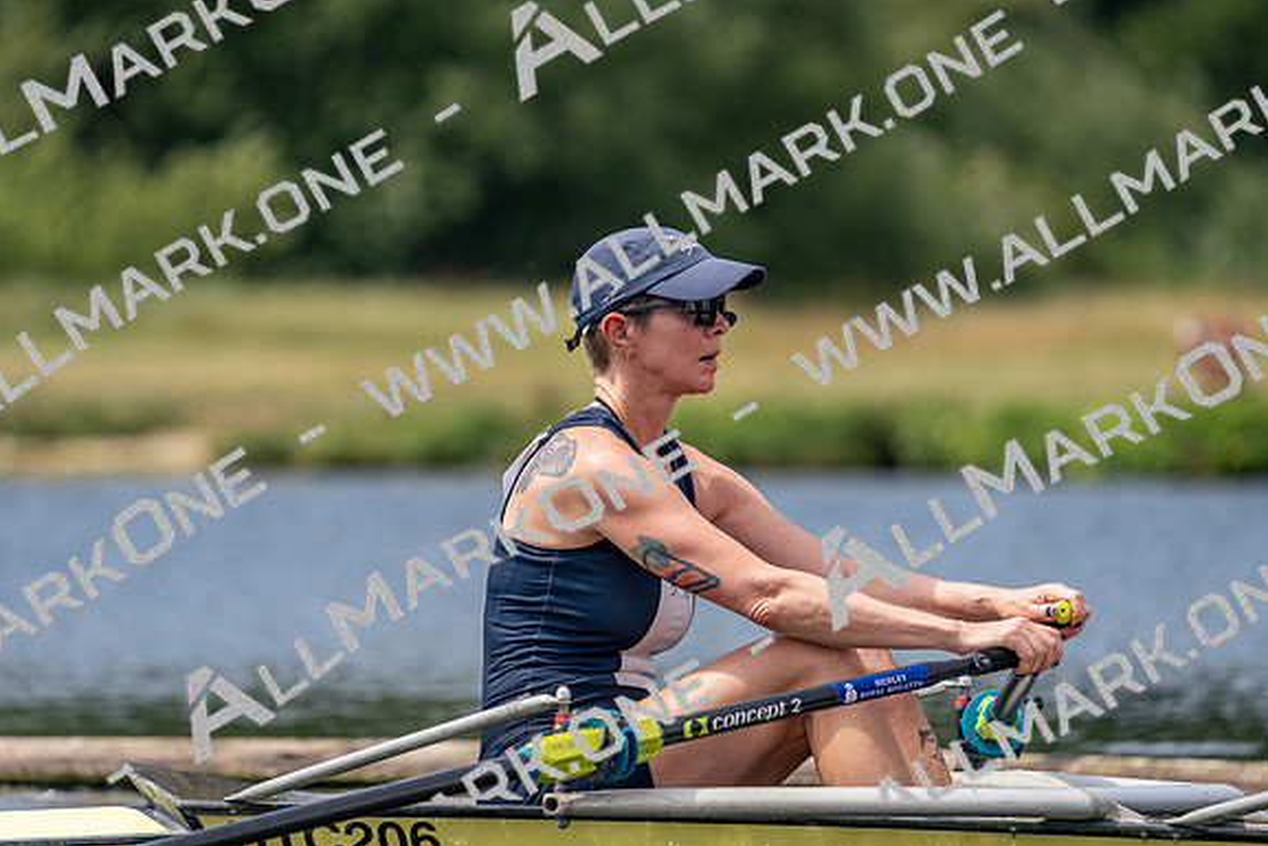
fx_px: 14162
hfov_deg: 5.1
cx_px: 633
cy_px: 423
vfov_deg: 3.4
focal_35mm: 402
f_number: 6.3
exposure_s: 1/1600
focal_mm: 400
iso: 320
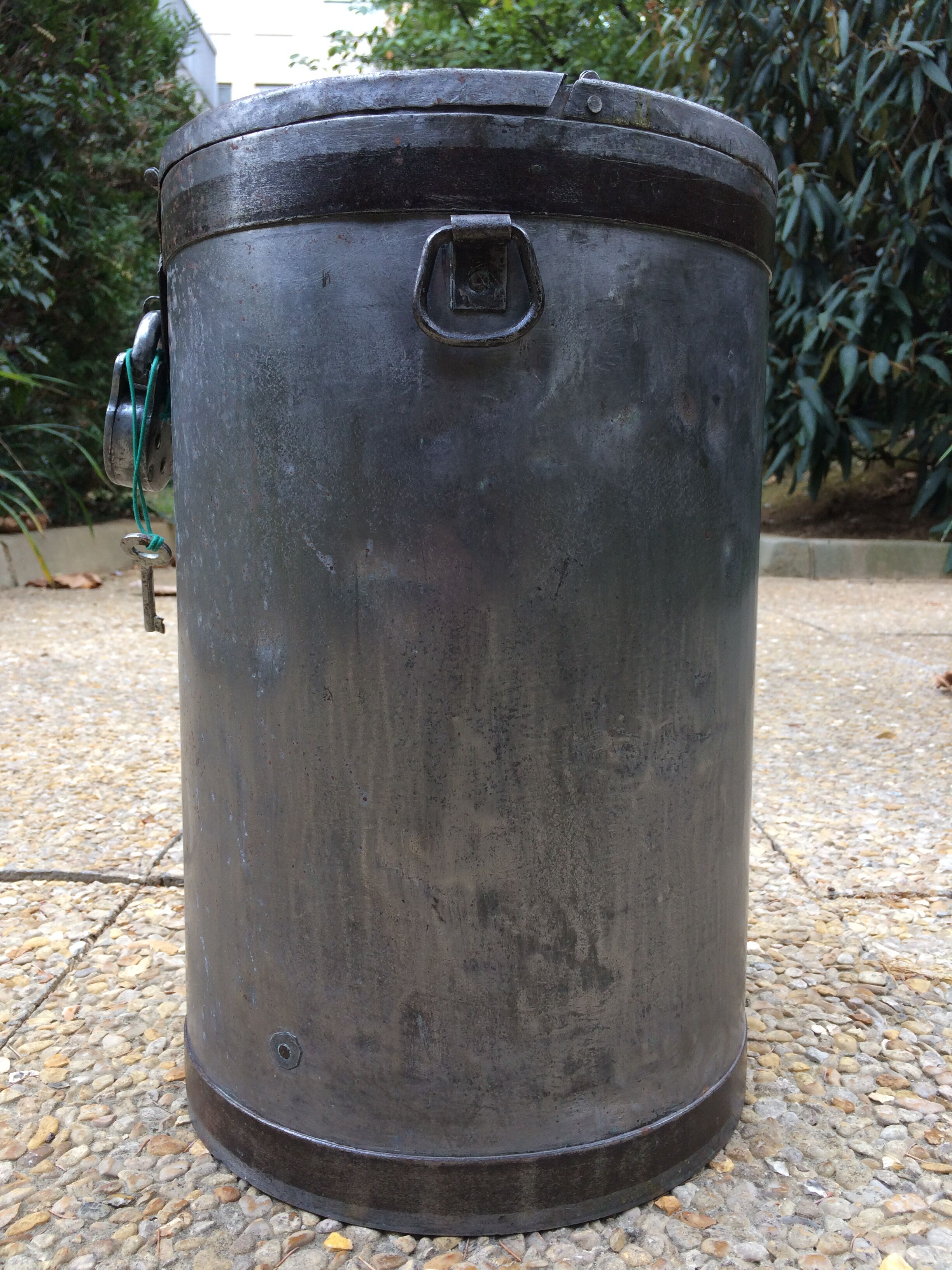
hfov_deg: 48.2
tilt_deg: -7.9
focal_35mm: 29
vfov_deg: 61.7
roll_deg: -0.7
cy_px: 635
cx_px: 476
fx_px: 1063
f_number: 2.2
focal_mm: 4.15
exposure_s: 1/100
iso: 50
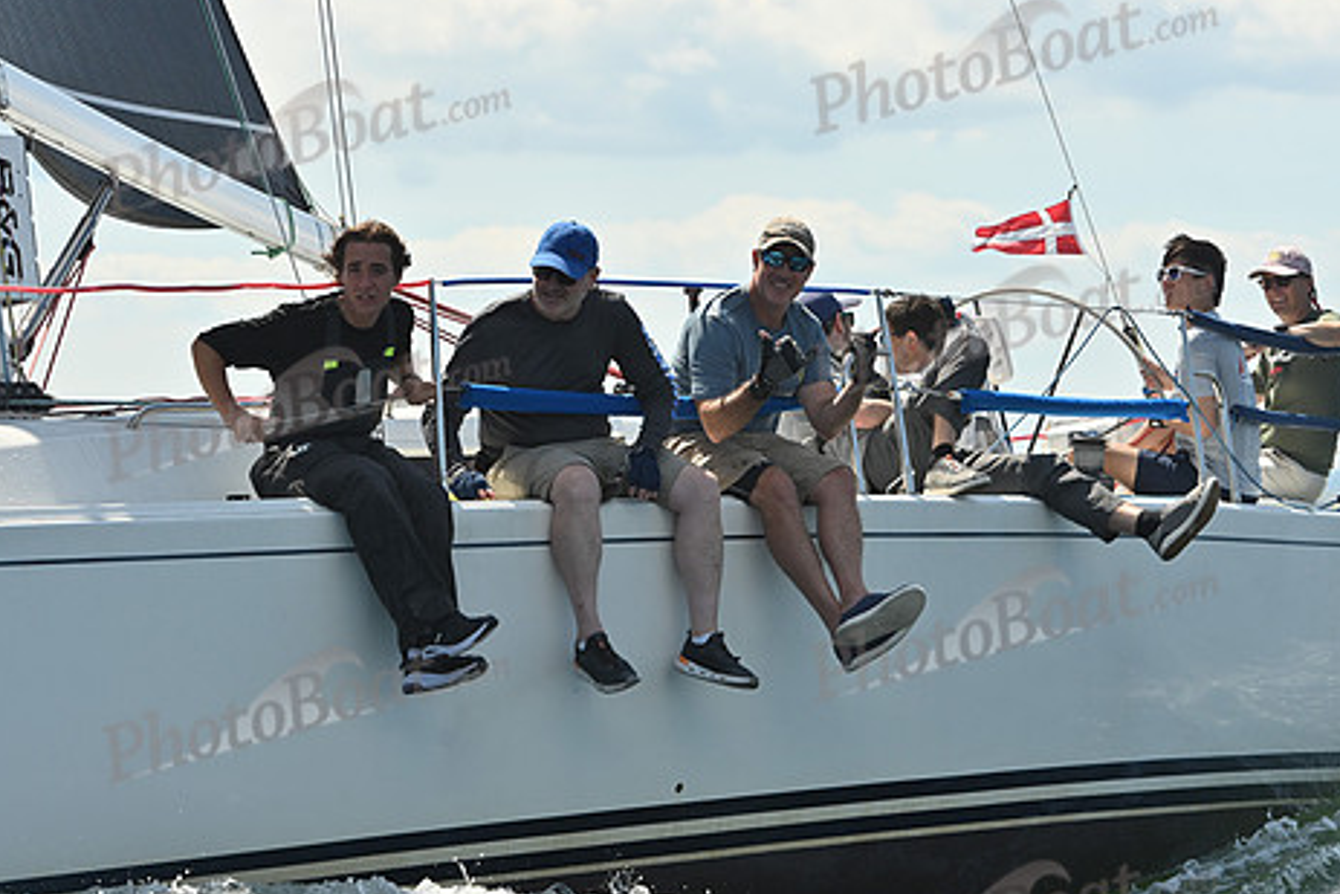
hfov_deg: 12.2
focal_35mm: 169
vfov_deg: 8.1
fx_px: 6292
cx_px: 663
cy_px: 516
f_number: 8
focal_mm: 135
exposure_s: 1/1250
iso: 250
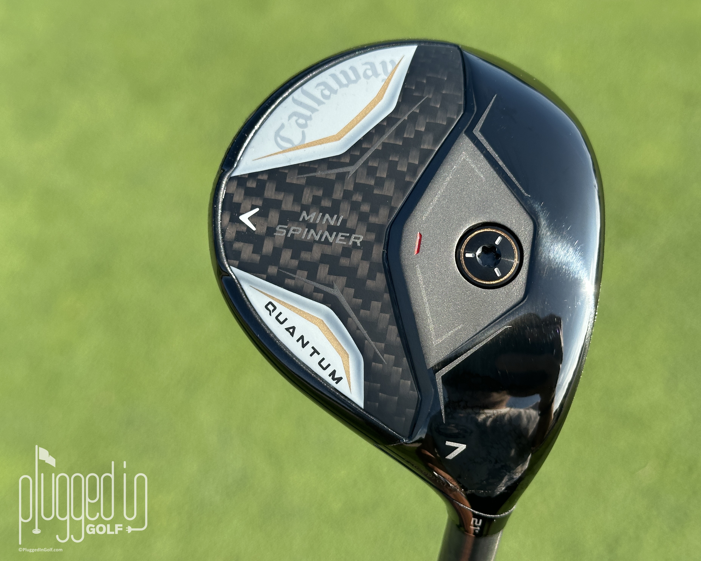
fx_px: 1058
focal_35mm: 51
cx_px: 369
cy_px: 276
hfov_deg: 36.6
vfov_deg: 29.7
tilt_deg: -48.7
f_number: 1.78
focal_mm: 6.86
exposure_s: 1/1085
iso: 64
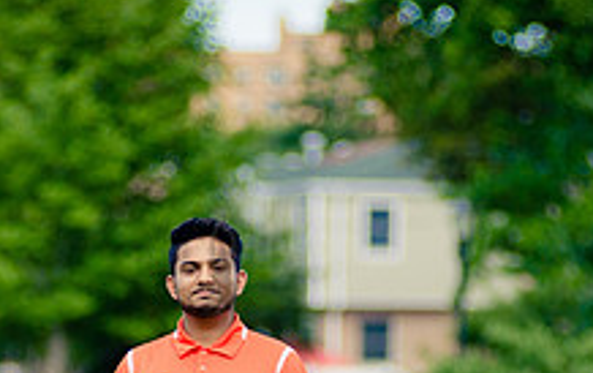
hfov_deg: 4.2
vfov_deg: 2.6
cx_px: 166
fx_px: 8093
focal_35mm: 500
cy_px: 494
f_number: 2.8
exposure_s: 1/2000
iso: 200
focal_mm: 155
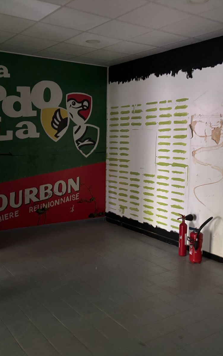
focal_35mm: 37
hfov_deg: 34.4
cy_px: 178
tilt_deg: -3.5
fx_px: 360
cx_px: 109
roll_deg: -2.0
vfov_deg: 52.7
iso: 800
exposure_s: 1/30
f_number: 1.6
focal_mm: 5.96
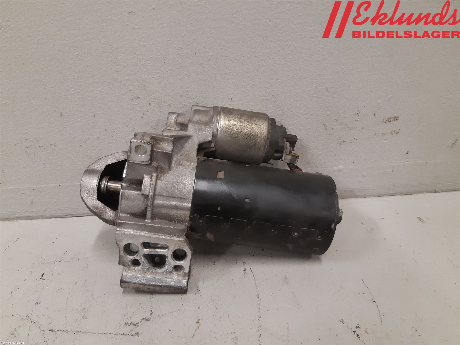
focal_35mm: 26
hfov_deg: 67.3
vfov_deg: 53.1
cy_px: 172
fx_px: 346
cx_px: 230
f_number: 1.7
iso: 160
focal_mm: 3.93
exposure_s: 1/50
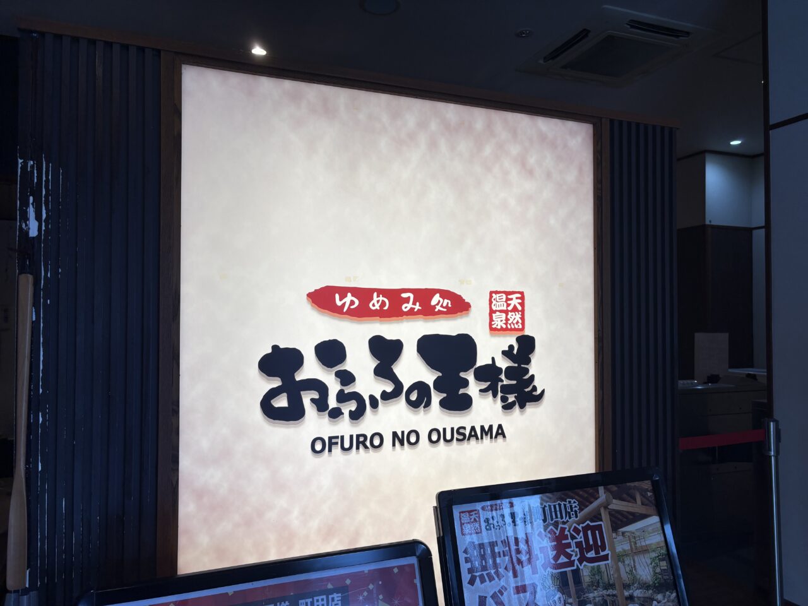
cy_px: 303
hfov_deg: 67.3
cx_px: 404
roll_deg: +0.0
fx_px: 607
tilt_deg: +0.8
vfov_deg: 53.1
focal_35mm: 26
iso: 40
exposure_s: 1/225
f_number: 1.6
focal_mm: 5.96
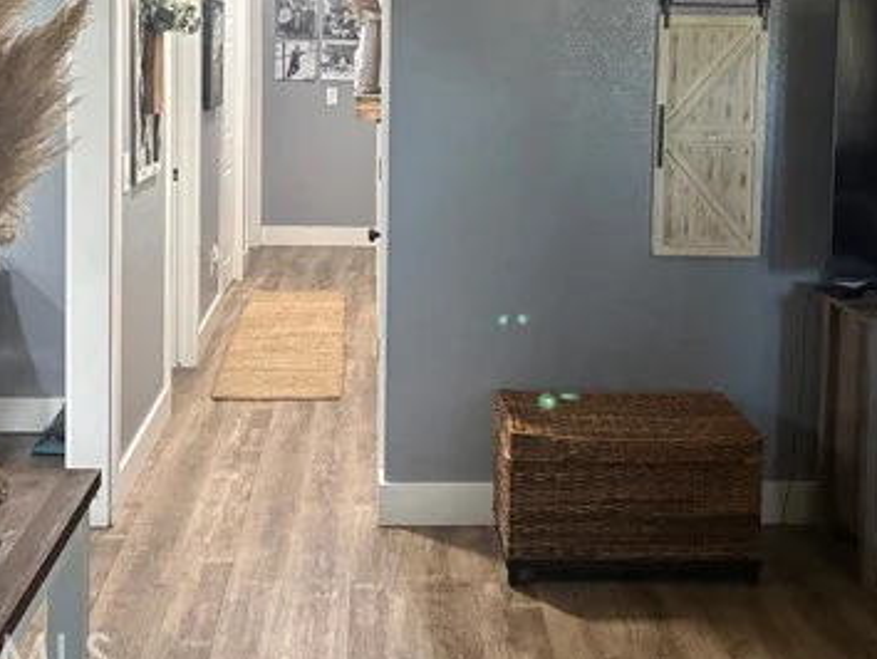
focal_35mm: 47
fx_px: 1192
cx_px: 411
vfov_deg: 29.9
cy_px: 97
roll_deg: -0.6
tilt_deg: -3.9
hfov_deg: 40.4
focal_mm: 5.96
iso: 500
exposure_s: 1/60
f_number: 1.6
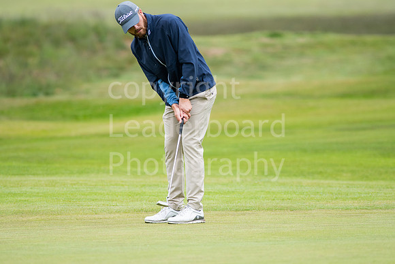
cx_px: 198
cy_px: 132
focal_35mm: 451
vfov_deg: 3.1
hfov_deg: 4.6
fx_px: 4957
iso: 400
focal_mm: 300
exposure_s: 1/2500
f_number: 4
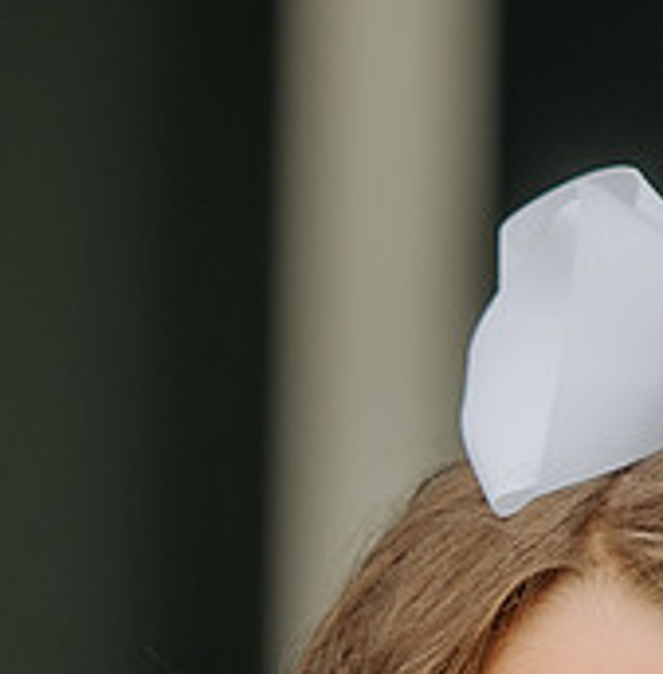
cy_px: 805
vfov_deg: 1.8
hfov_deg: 1.8
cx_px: 102
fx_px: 21600
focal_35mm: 988
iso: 200
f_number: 2.8
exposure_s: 1/250
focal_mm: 195
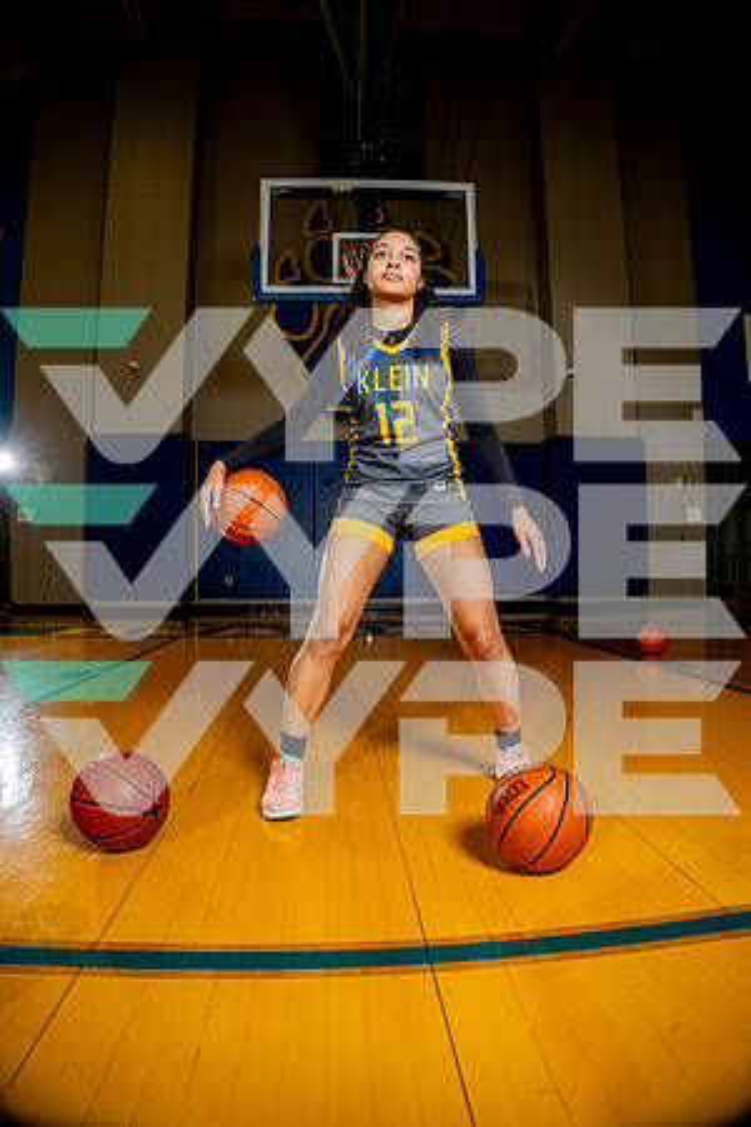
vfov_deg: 84.0
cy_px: 564
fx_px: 626
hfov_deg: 61.9
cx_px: 376
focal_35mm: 20
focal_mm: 20
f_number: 4
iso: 160
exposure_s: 1/250
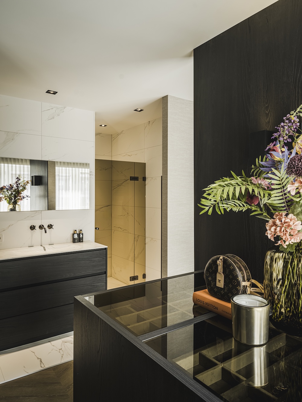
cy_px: 201
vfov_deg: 71.6
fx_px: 279
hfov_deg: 56.8
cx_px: 151
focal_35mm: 24
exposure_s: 1/4
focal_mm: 30
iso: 400
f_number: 13
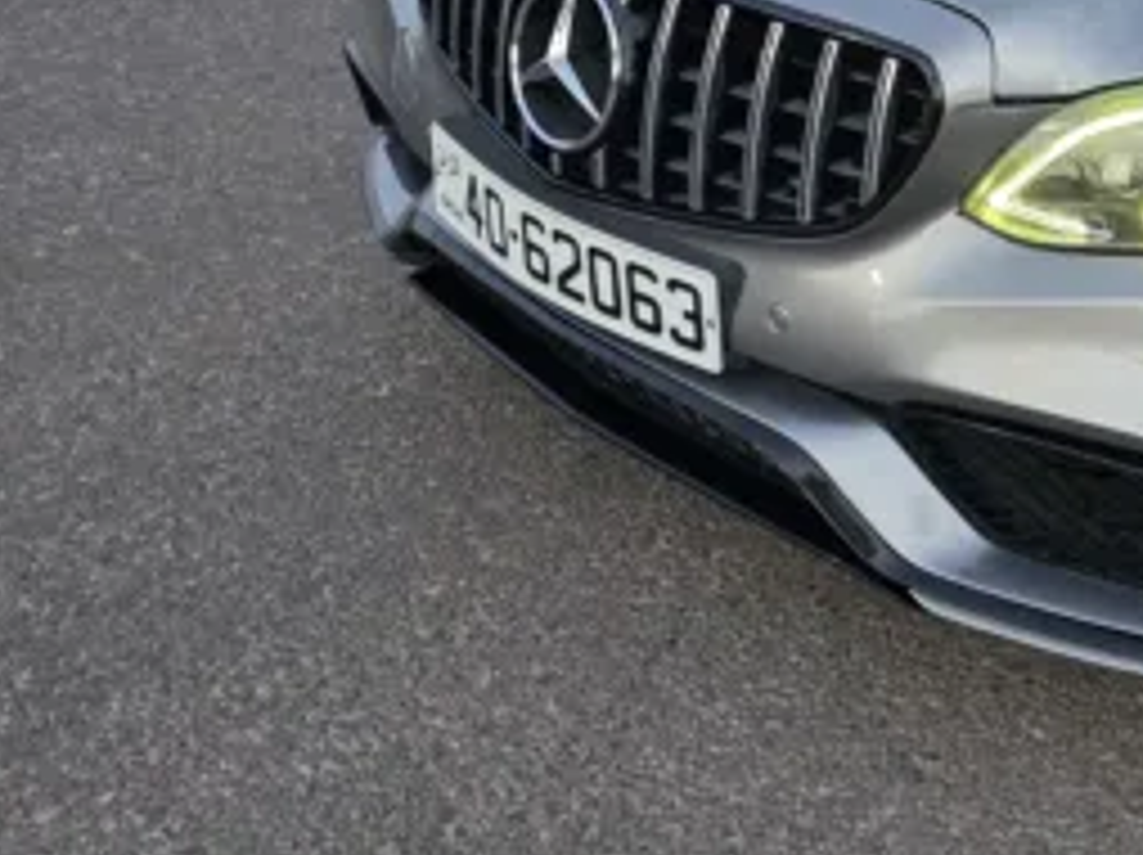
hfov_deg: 30.6
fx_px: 1913
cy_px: 207
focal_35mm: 58
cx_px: 1174
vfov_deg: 24.9
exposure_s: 1/100
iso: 800
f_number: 1.7
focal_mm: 6.3
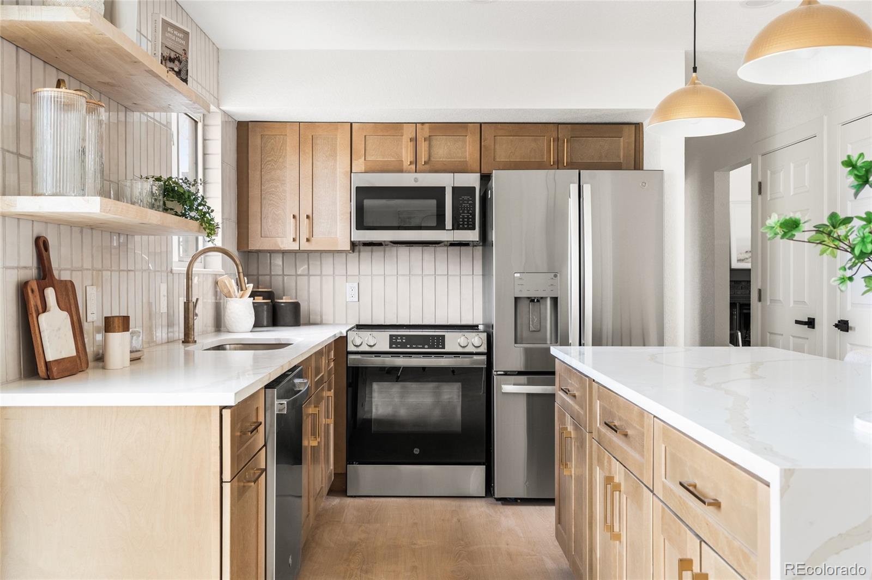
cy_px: 290
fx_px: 787
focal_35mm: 32
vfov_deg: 40.5
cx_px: 436
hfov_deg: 58.0
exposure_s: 1/13
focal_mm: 32.5
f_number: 8
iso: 640
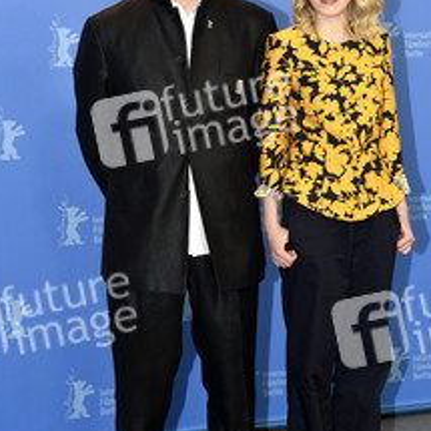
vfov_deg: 19.3
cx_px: 253
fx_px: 1268
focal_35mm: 90
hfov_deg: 19.3
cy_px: 221
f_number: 4
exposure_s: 1/250
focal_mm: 38
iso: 640
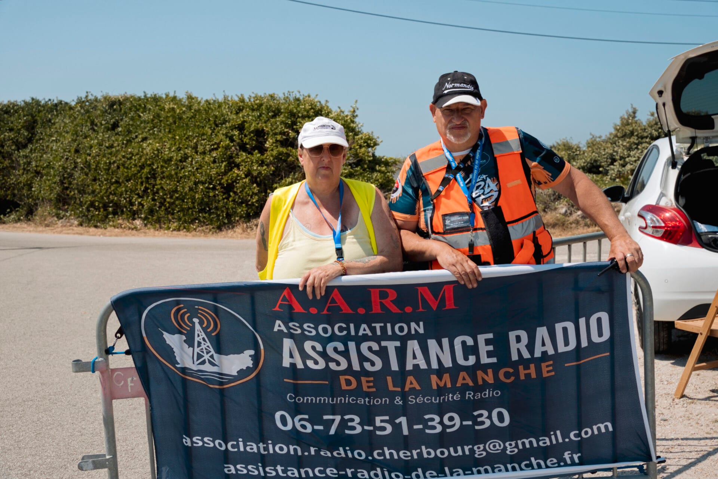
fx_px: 883
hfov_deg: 44.2
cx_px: 359
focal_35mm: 44
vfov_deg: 30.3
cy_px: 240
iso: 125
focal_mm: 44.3
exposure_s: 1/400
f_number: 7.1
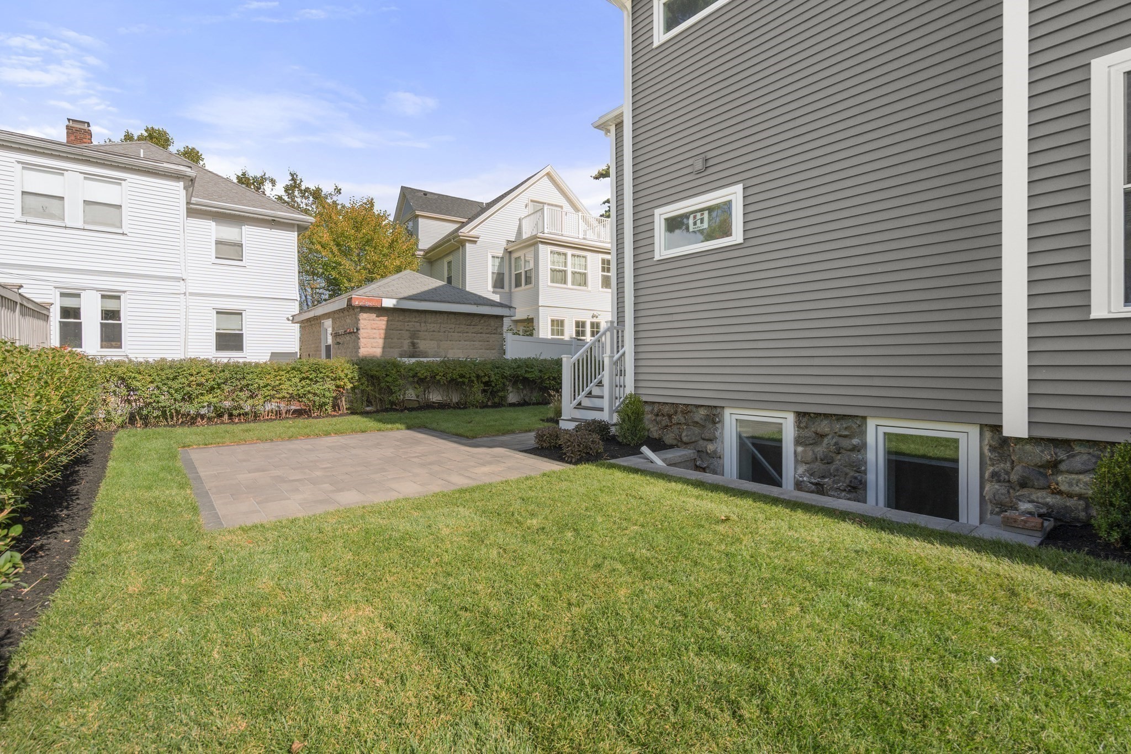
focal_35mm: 16
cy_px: 377
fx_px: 503
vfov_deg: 73.7
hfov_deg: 96.7
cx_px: 566
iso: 400
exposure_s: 1/1000
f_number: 7.1
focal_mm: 16
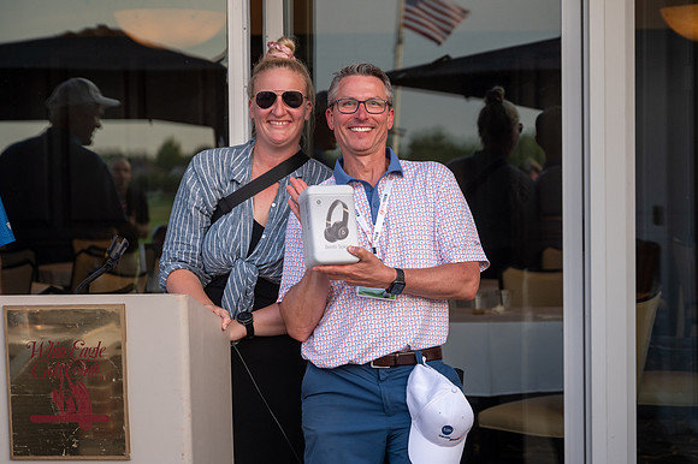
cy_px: 258
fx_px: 1634
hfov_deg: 24.1
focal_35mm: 84
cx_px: 361
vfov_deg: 16.2
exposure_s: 1/500
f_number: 4
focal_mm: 70
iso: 500
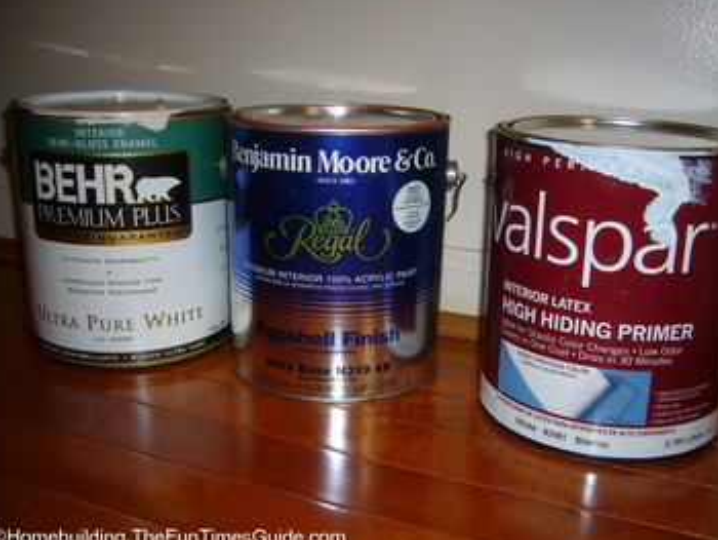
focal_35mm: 38
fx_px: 789
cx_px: 363
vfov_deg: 37.8
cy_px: 268
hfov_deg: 48.9
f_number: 2.8
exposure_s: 1/60
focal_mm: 5.8
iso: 100
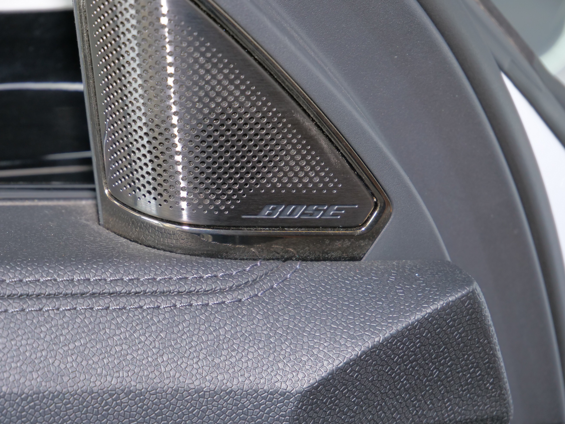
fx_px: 1959
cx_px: 282
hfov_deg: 16.4
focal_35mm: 120
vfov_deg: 12.3
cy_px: 212
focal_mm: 60
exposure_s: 1/15
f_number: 5.6
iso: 800
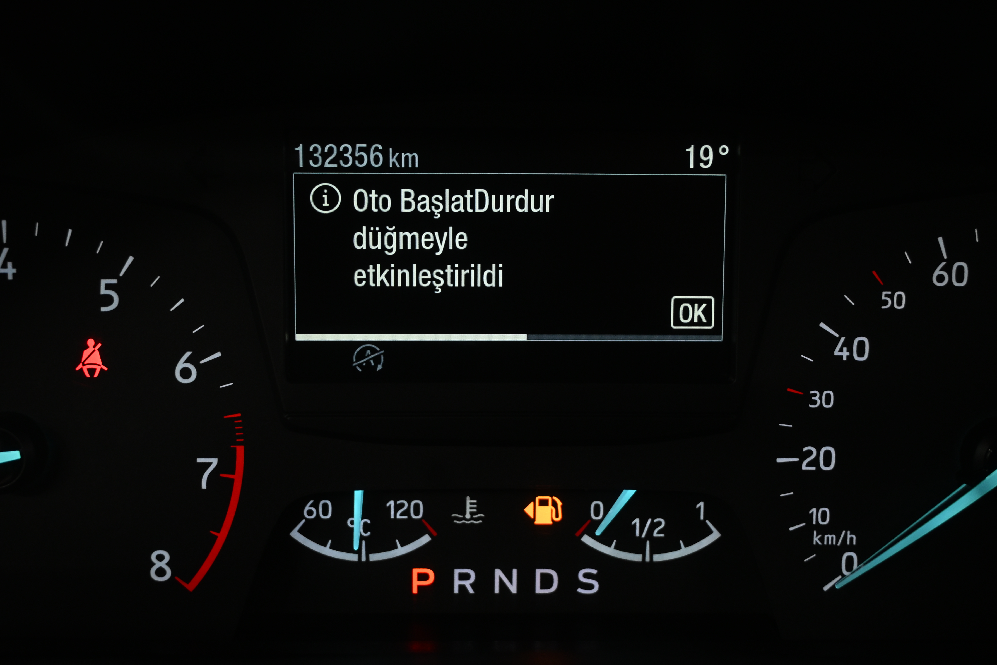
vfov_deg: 29.4
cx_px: 498
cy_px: 332
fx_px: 1267
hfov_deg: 43.0
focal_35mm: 46
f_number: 4.8
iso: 640
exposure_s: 1/50
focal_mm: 30.5
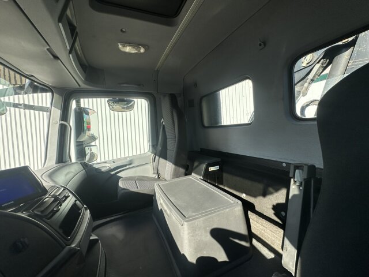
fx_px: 149
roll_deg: +2.0
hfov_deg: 102.1
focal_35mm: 14
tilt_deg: -1.3
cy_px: 138
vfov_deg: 85.7
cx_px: 184
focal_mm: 2.22
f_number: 2.2
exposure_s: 1/410
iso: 40
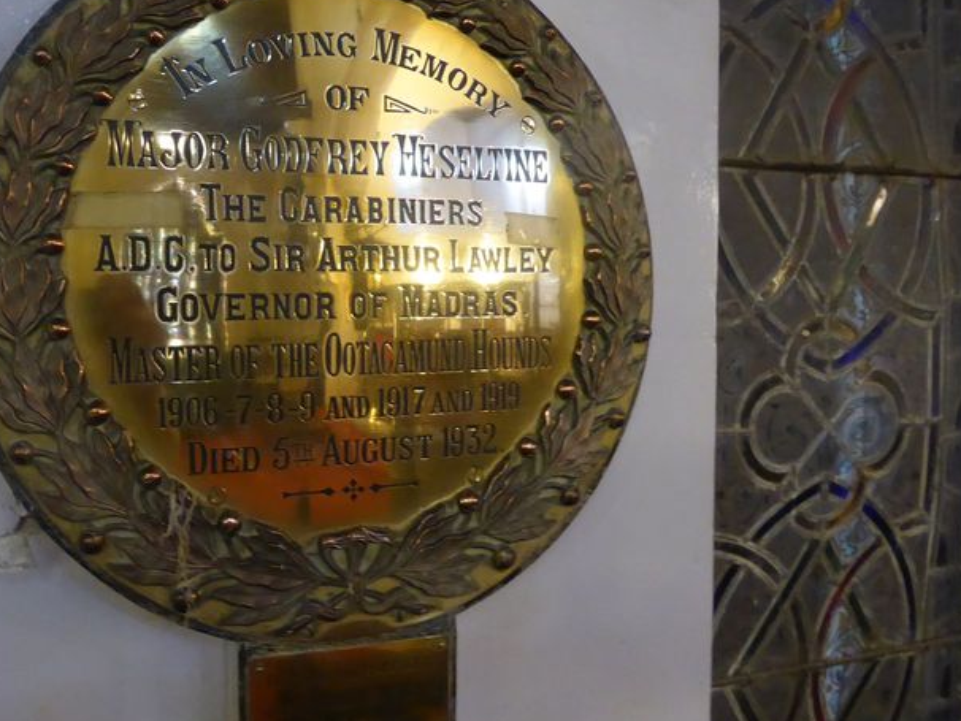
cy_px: 353
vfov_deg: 43.0
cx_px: 344
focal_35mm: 33
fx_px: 917
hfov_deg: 54.5
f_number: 3.3
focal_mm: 4.3
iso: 800
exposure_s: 1/4
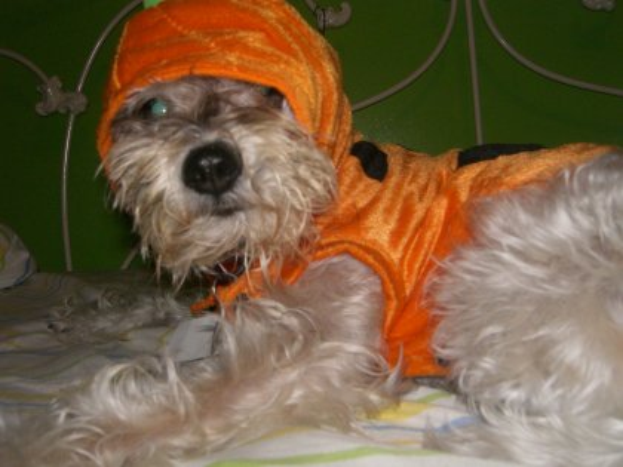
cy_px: 234
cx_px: 312
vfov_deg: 37.7
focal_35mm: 38
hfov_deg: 49.0
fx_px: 684
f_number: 4
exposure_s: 1/60
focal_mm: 7.9
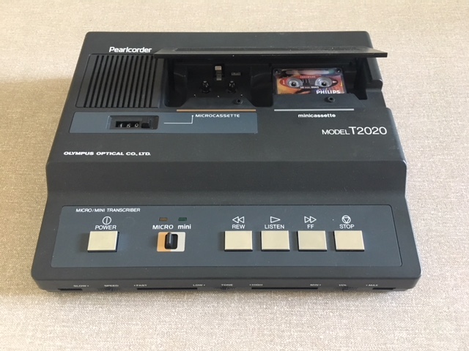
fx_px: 393
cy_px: 176
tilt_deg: -57.4
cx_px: 234
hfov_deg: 61.7
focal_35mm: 29
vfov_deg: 48.2
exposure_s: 1/17
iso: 200
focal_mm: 4.15
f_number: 2.2
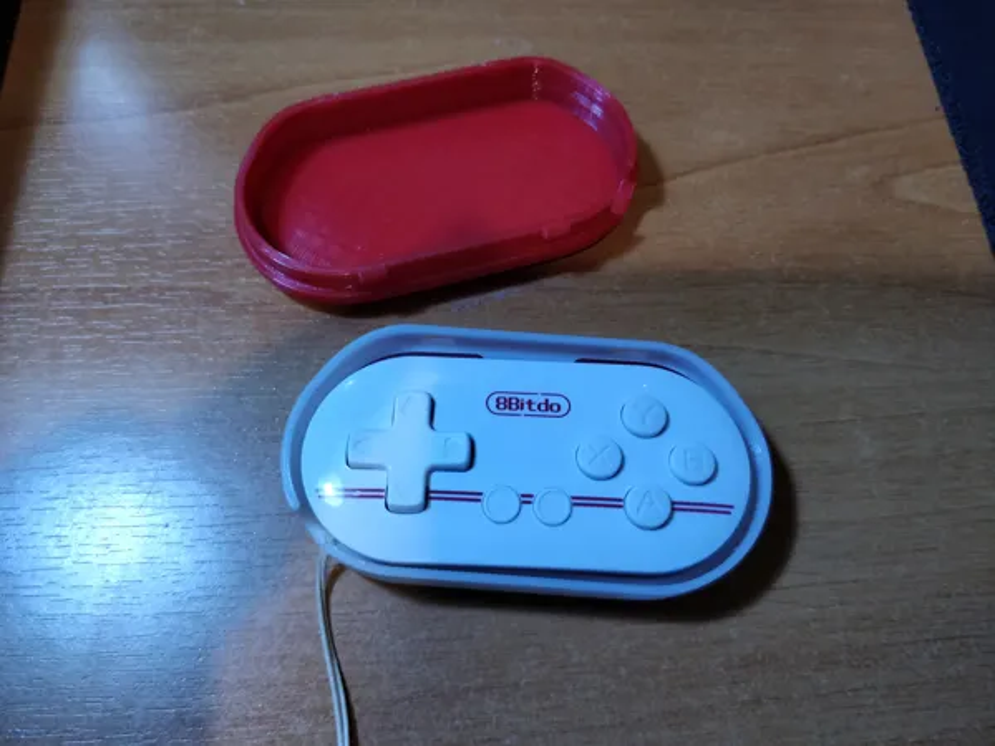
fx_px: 690
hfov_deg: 71.6
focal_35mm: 24
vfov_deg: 56.8
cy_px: 373
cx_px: 498
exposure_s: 1/50
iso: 640
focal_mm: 4.1
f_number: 1.7
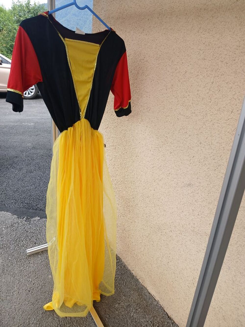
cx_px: 122
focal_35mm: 26
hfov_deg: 53.1
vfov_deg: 67.3
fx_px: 245
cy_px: 164
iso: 20
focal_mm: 3.98
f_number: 1.8
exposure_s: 1/121
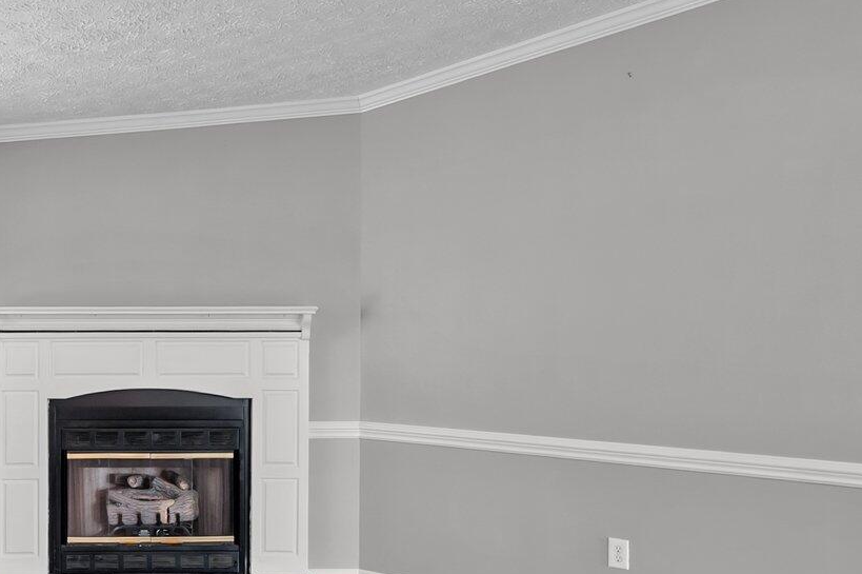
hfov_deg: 45.3
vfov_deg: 33.3
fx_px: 957
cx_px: 140
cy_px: 310
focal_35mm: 40
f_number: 4
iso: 400
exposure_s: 1/25
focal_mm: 16
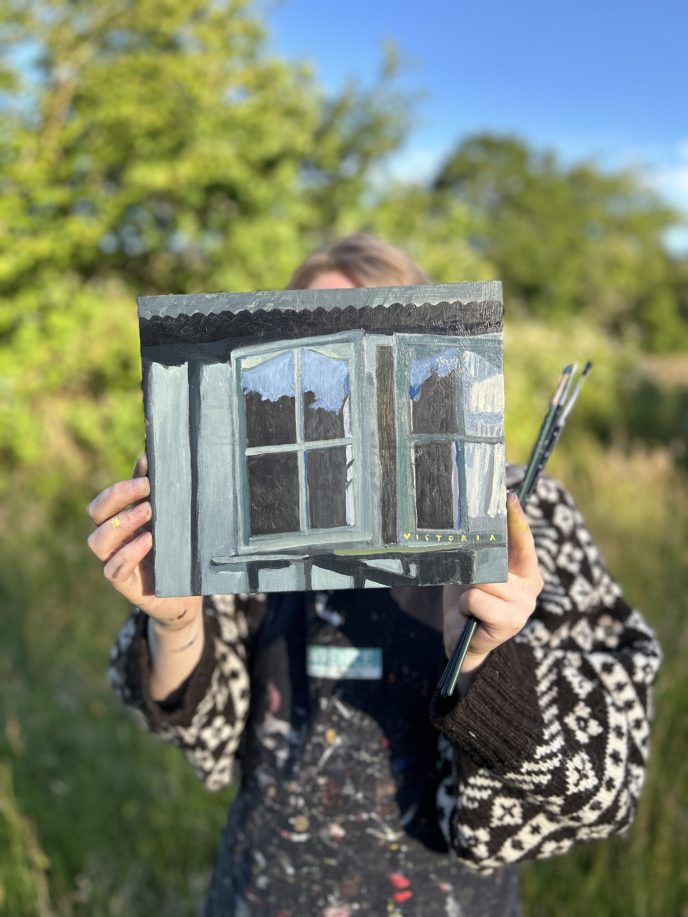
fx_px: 689
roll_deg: +0.1
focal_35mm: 26
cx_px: 344
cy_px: 458
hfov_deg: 53.1
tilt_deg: -11.8
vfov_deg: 67.3
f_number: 1.5
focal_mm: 5.7
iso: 50
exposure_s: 1/880
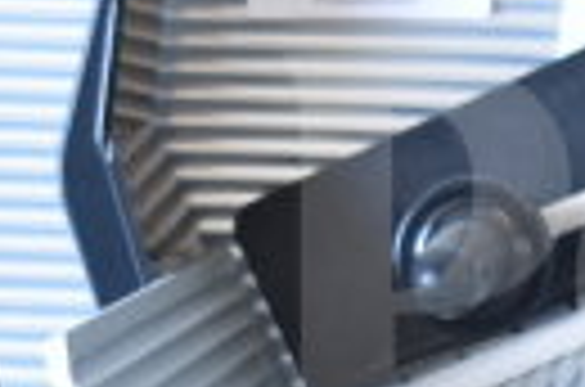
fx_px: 3664
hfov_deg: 9.0
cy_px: 412
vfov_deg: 6.0
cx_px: 684
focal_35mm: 226
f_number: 4.5
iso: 560
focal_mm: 32
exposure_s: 1/50
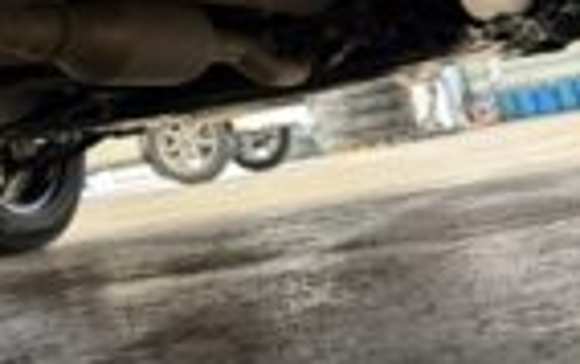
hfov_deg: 28.1
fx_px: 1076
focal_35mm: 68
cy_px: 27
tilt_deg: +9.7
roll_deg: +9.8
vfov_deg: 18.8
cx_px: -20
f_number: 1.6
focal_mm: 5.96
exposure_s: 1/33
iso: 500
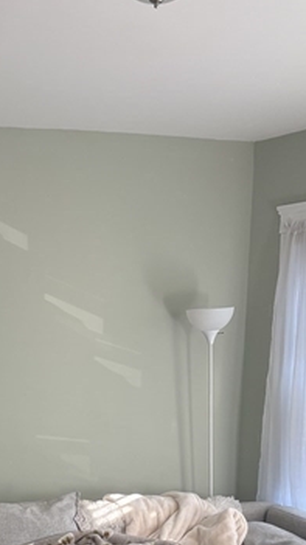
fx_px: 896
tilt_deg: -8.9
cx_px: 26
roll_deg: -0.4
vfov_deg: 31.6
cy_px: 528
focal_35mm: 62
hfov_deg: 19.0
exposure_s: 1/60
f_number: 1.6
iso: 125
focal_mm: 5.96
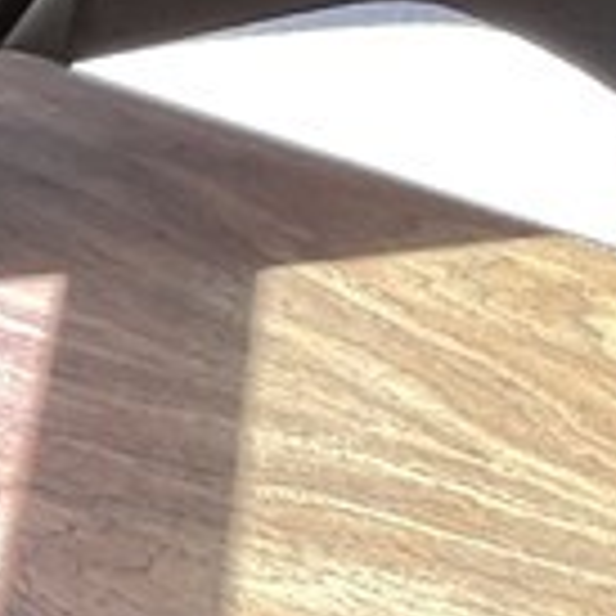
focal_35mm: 192
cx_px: 1335
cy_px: -818
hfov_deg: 8.5
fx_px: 3866
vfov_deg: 8.4
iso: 64
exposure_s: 1/120
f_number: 1.8
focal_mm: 3
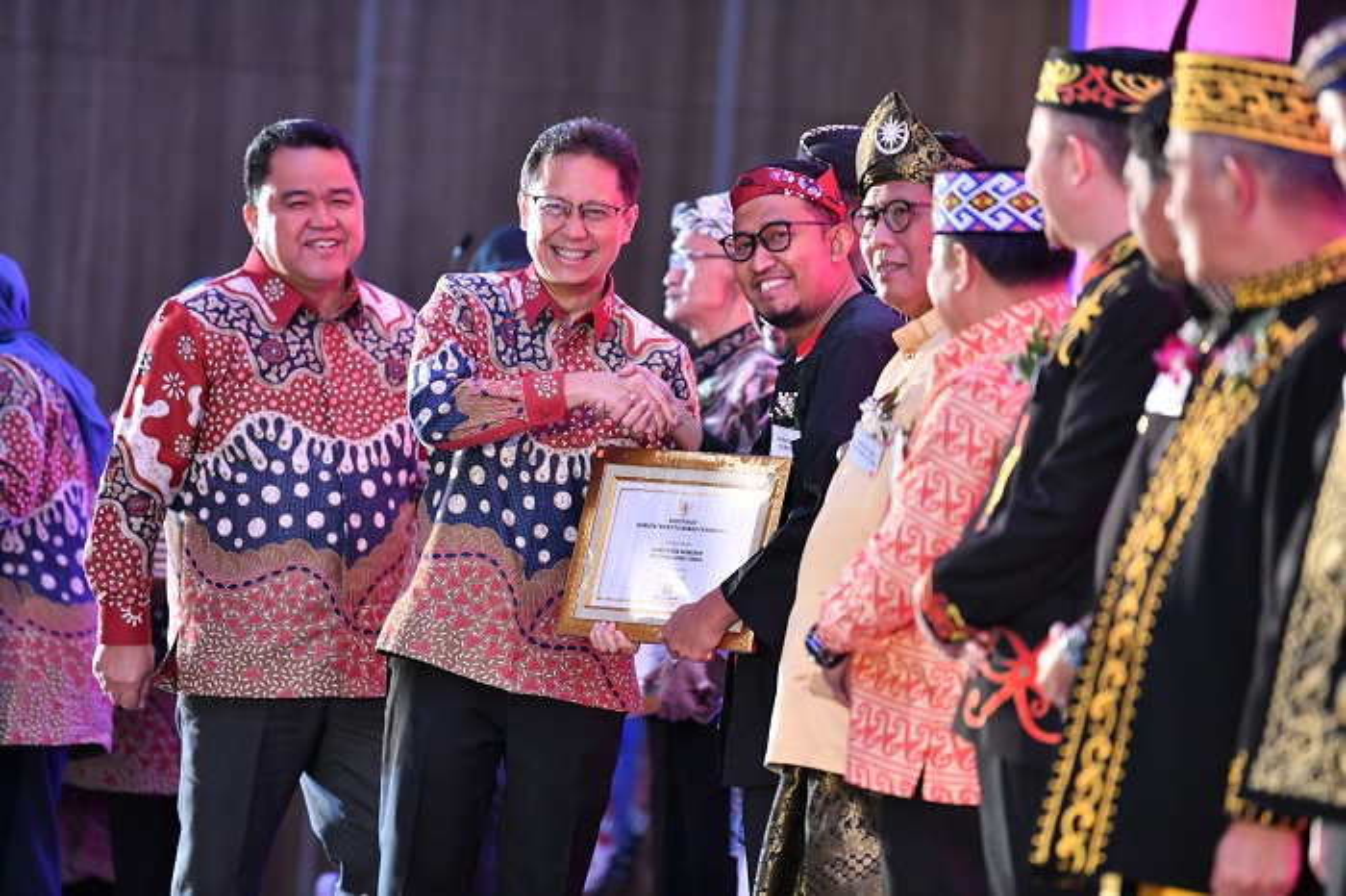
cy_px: 448
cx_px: 673
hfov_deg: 10.3
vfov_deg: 6.9
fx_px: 7474
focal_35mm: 200
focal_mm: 200
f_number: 2.8
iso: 2500
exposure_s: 1/160
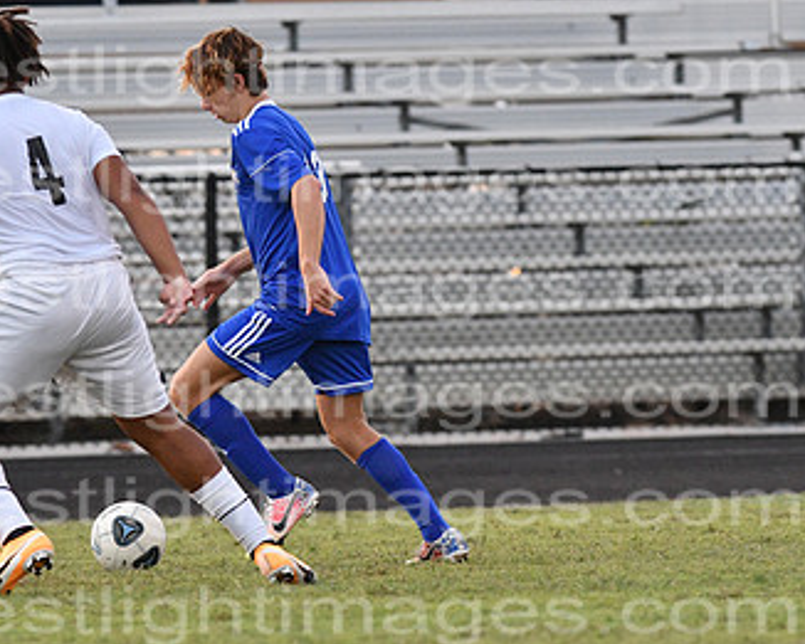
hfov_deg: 2.6
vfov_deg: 2.1
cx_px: 240
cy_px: 238
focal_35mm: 752
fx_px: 17922
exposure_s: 1/1000
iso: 4000
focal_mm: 300
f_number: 4.5
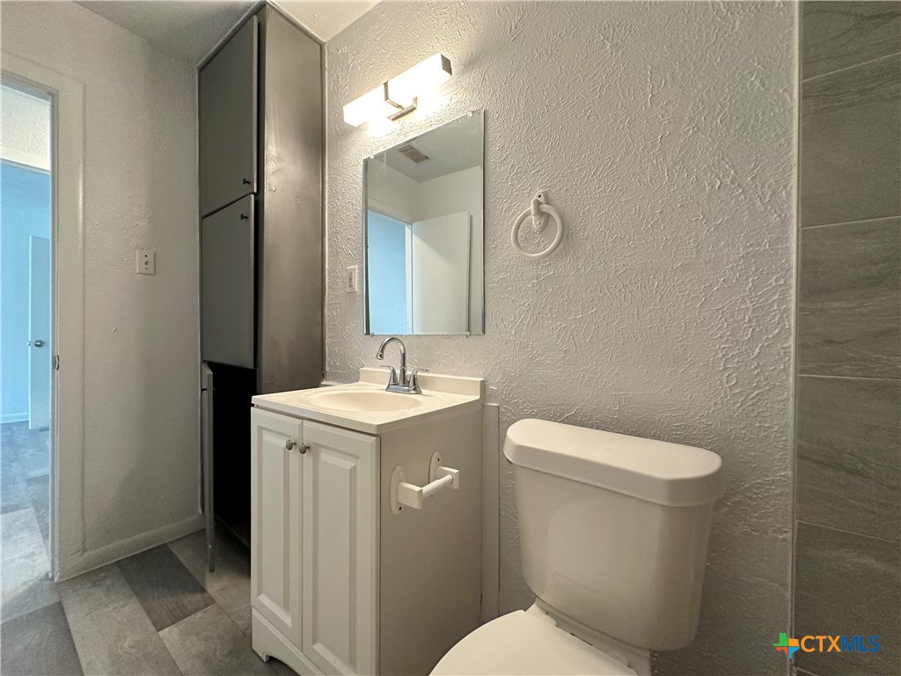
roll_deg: -0.7
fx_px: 364
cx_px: 450
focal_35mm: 14
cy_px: 338
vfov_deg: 85.7
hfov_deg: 102.1
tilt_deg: -0.5
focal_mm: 2.22
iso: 320
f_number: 2.2
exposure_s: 1/60
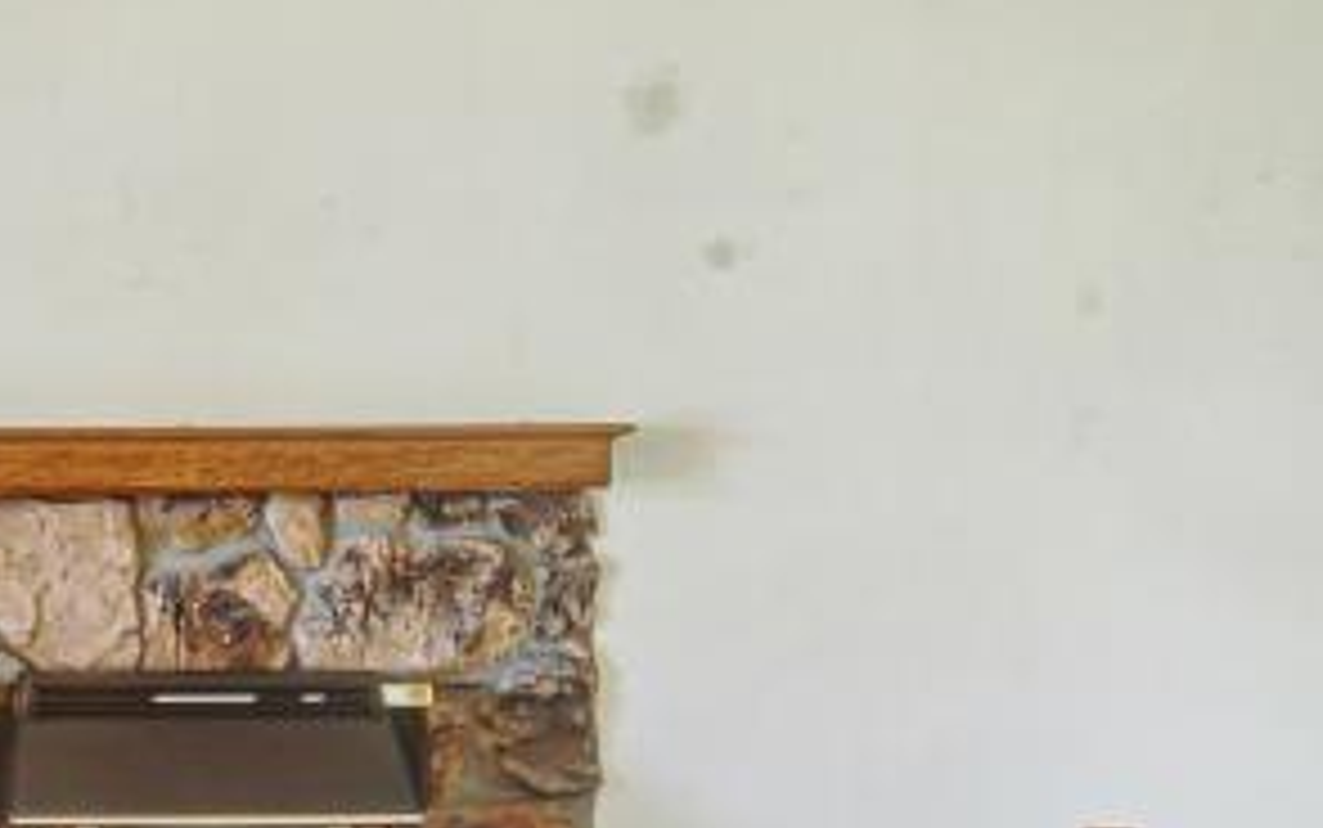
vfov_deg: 16.6
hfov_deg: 23.3
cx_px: -410
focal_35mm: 78
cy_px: 133
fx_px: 2813
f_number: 3.5
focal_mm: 10
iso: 100
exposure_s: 1/40
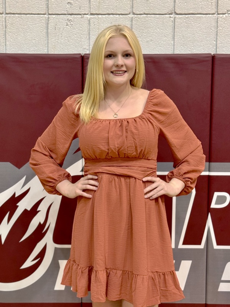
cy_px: 154
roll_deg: +1.1
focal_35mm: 48
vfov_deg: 39.7
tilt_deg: -7.1
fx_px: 425
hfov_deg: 30.3
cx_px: 115
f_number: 1.78
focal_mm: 6.76
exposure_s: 1/40
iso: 200
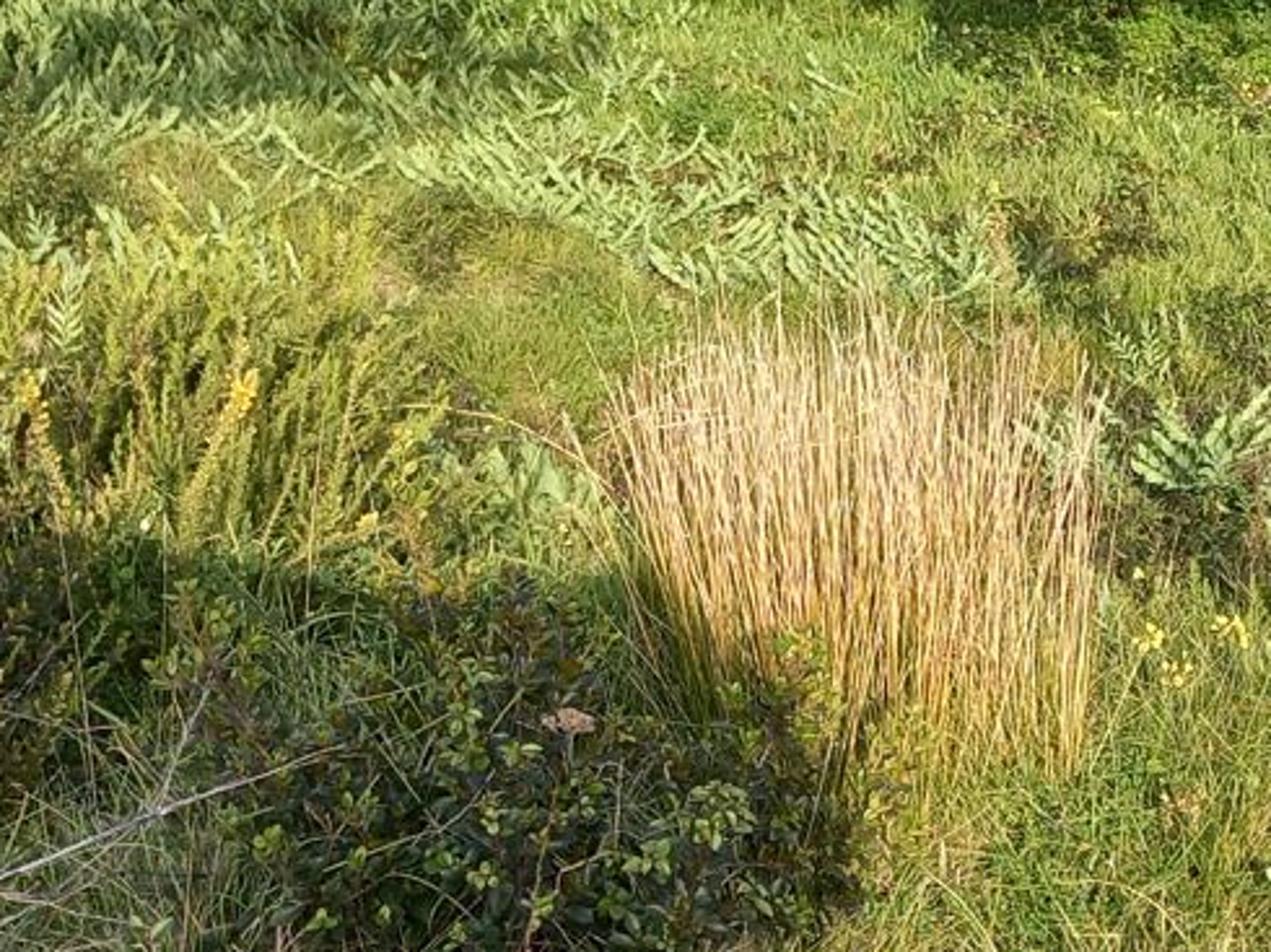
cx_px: 1108
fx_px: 3597
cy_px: 202
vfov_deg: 15.0
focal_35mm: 98
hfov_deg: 19.7
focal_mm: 4.6
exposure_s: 1/205
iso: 25
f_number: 1.8
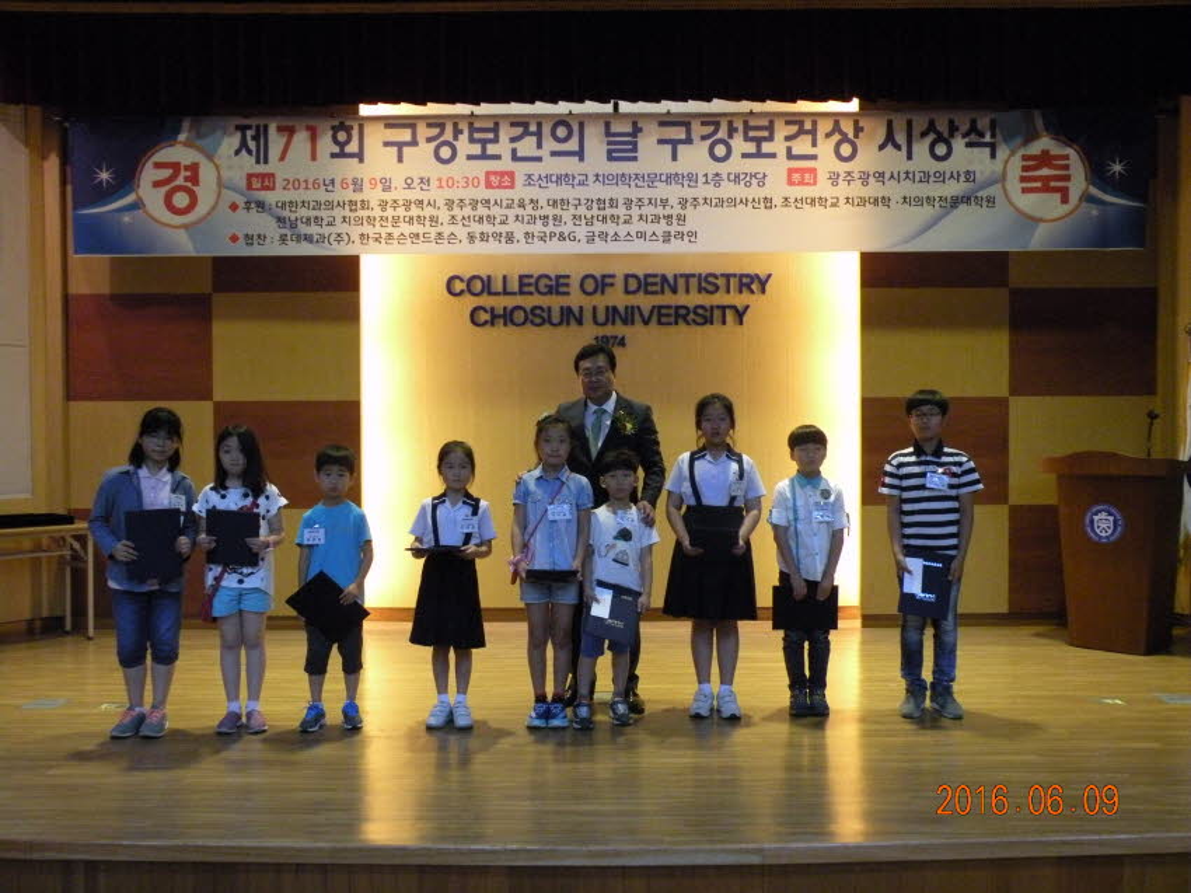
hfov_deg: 55.4
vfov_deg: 42.9
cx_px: 596
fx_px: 1135
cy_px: 446
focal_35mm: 33
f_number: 3.2
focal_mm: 5.8
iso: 400
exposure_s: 1/27.5
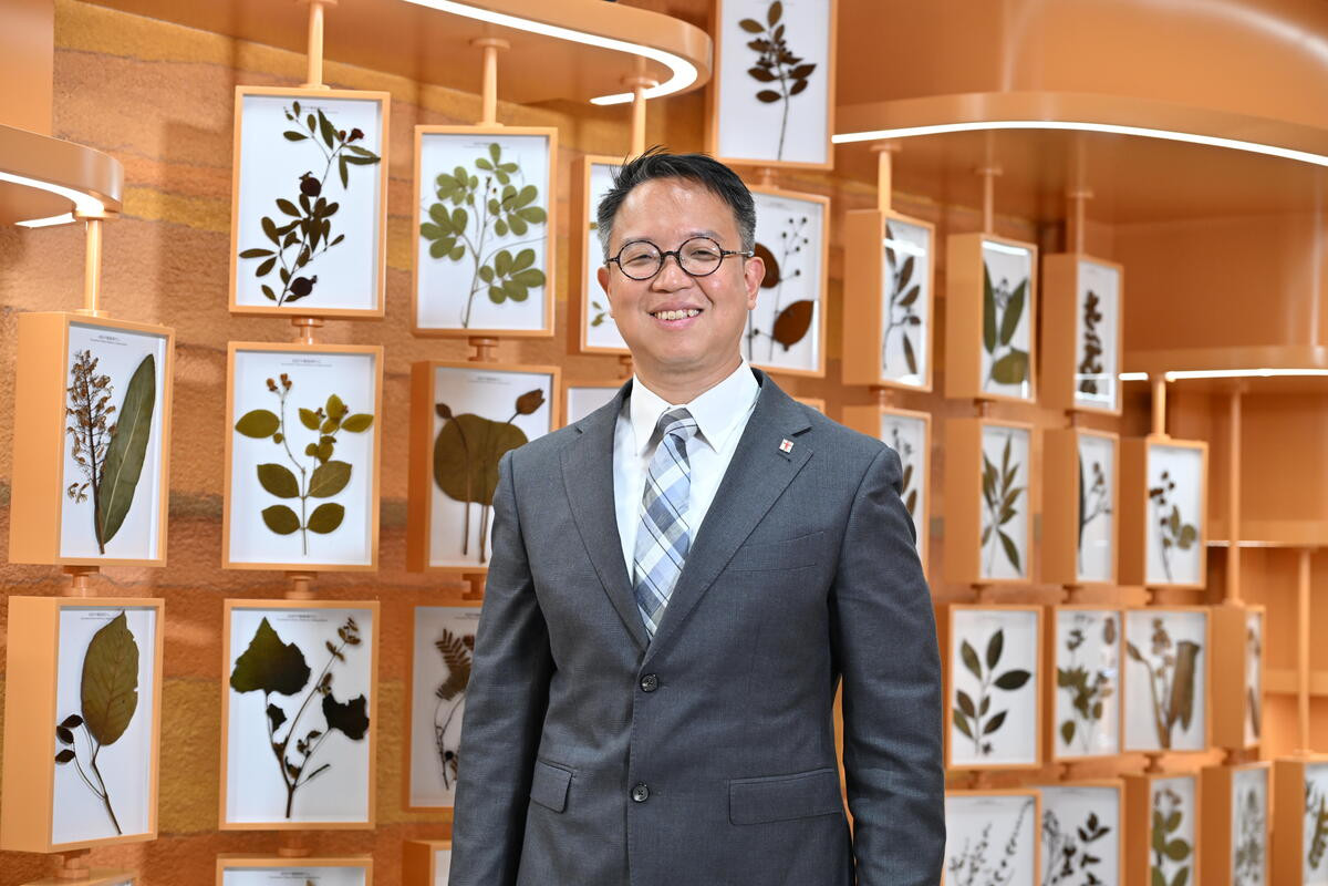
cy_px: 443
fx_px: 2361
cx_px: 664
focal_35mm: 64
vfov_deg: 21.2
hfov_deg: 31.4
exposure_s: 1/60
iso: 800
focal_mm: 64
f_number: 4
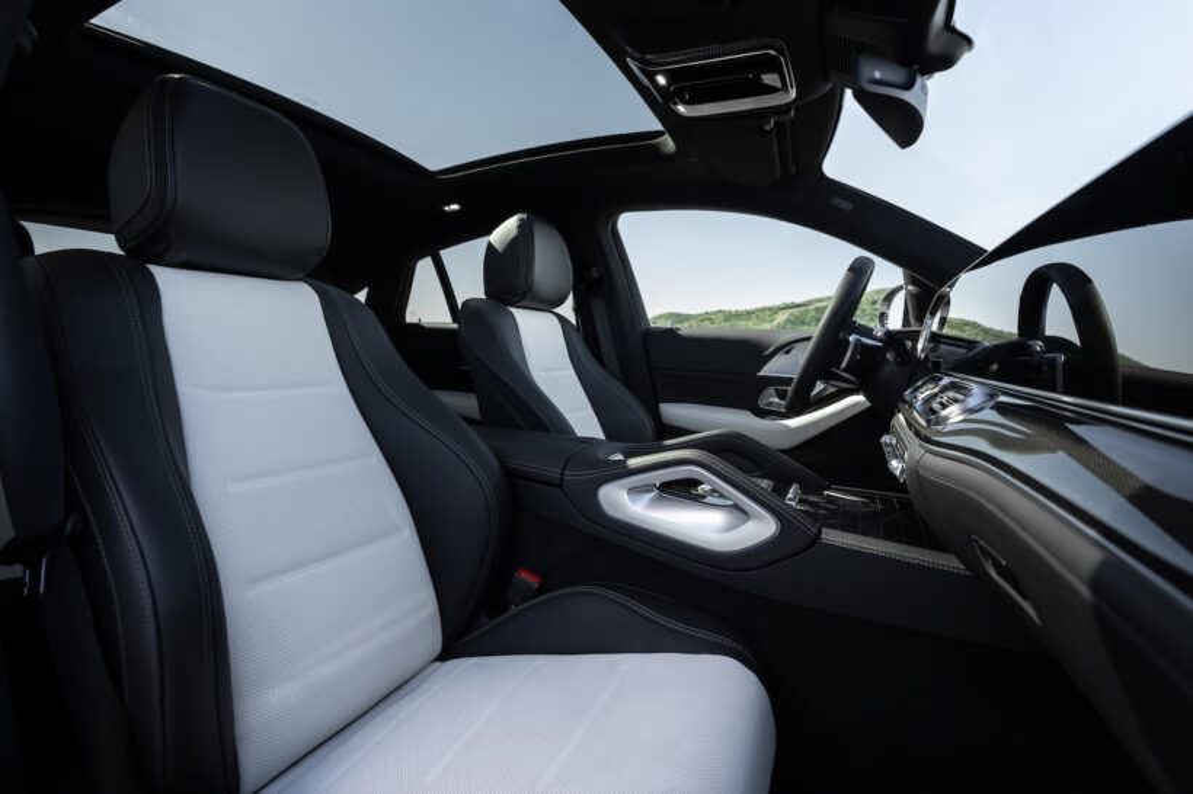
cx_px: 596
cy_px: 397
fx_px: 530
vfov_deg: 73.7
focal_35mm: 16
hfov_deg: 96.8
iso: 80
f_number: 5
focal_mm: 16
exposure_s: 1/160
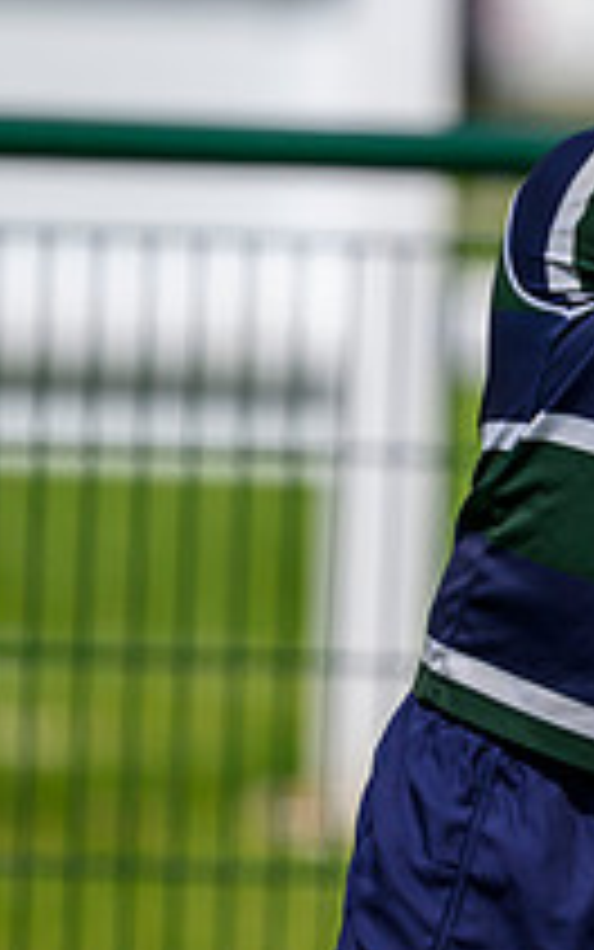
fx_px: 28964
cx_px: 1260
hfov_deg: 1.2
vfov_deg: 1.9
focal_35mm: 1119
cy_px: 232
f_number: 3.2
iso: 250
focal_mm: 400
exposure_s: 1/2500
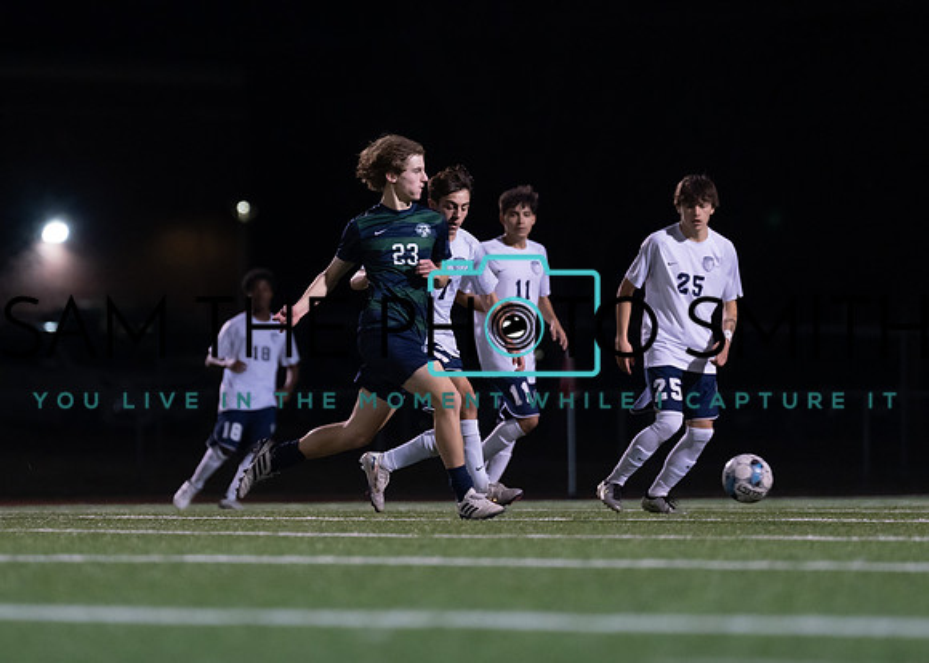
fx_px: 8094
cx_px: 380
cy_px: 231
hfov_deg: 6.6
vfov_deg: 4.7
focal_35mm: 307
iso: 2500
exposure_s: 1/1000
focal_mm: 200
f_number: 2.8
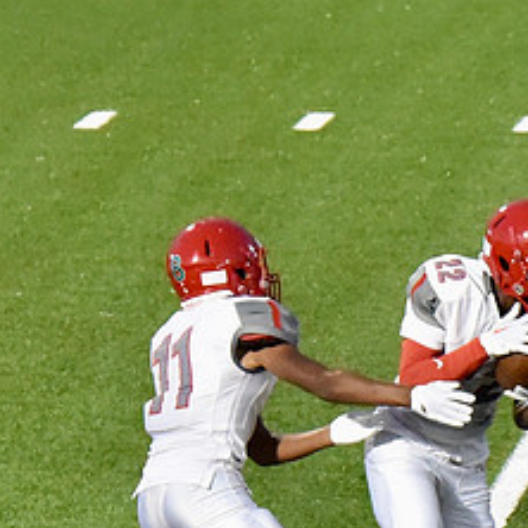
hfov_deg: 6.8
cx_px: 356
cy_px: 338
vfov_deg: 6.8
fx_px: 4470
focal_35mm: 259
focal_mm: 150
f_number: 5.6
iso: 12800
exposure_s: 1/1000
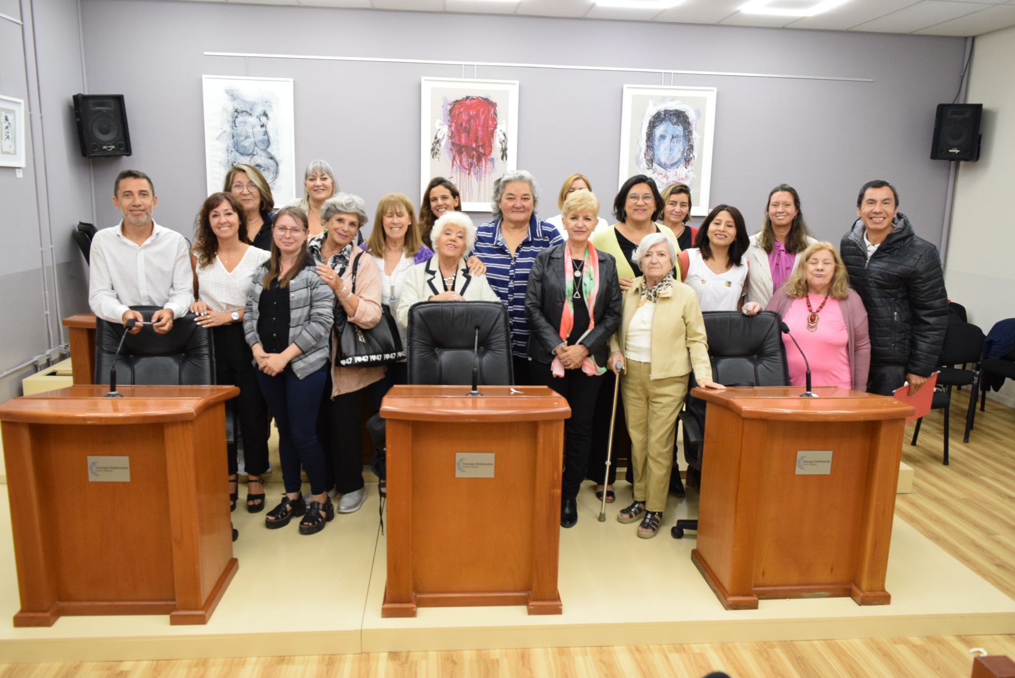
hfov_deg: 67.3
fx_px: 762
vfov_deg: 48.0
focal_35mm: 27
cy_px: 339
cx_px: 508
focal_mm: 18
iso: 1600
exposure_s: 1/125
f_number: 5.6
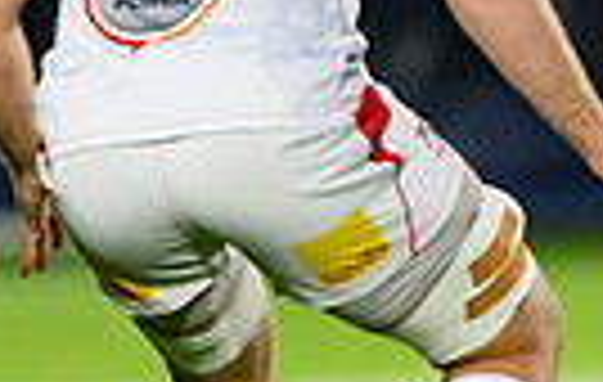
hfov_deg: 0.7
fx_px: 47710
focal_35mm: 2891
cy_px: -141
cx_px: 962
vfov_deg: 0.5
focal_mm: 560
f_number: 4
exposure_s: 1/1250
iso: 5000
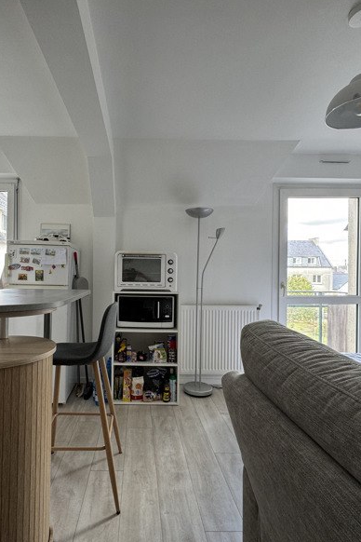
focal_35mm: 20
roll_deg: -0.7
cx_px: 140
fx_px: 301
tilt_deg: -0.3
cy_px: 274
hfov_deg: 61.2
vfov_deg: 84.0
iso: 125
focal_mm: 2.22
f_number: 2.2
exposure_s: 1/99
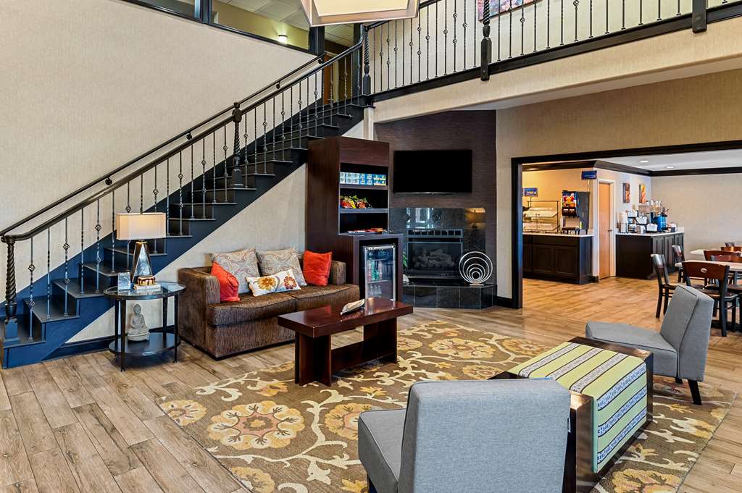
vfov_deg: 77.2
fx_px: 309
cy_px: 246
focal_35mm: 15
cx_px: 371
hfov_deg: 100.4
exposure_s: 1/1.67
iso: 400
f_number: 8
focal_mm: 15
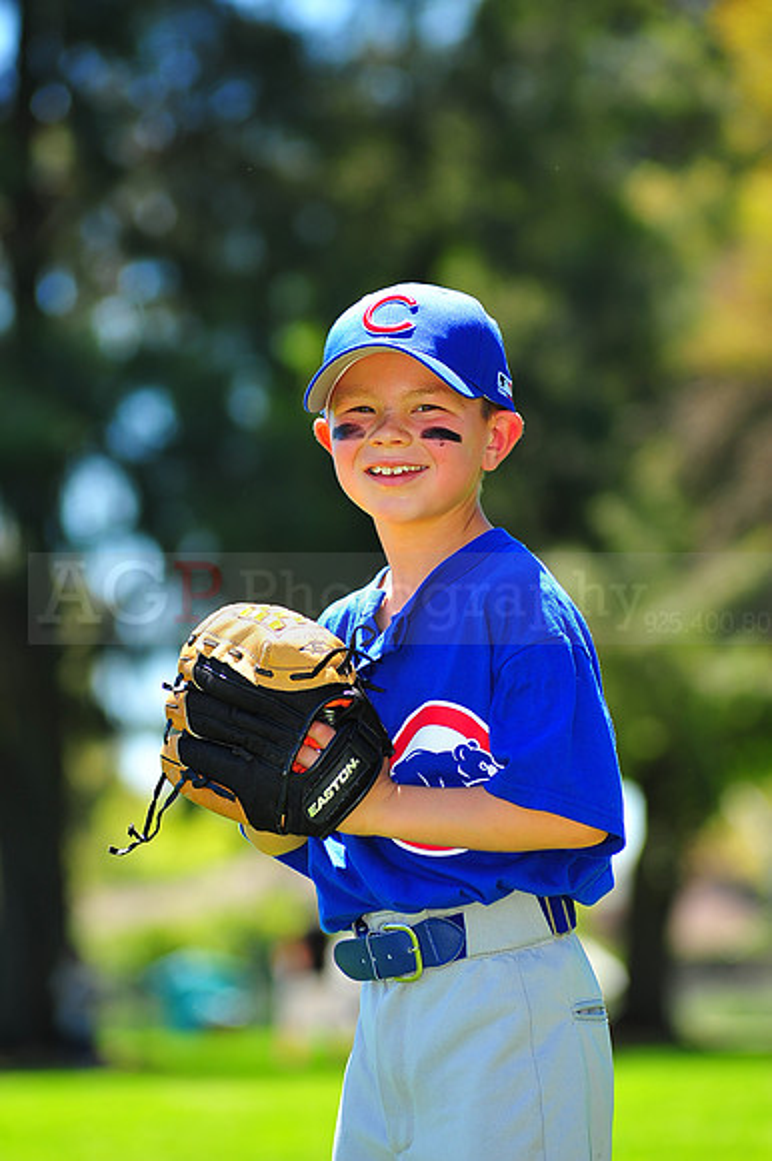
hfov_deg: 7.6
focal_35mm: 180
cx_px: 386
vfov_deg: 11.4
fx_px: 5796
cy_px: 580
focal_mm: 180
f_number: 5
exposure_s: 1/400
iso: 200
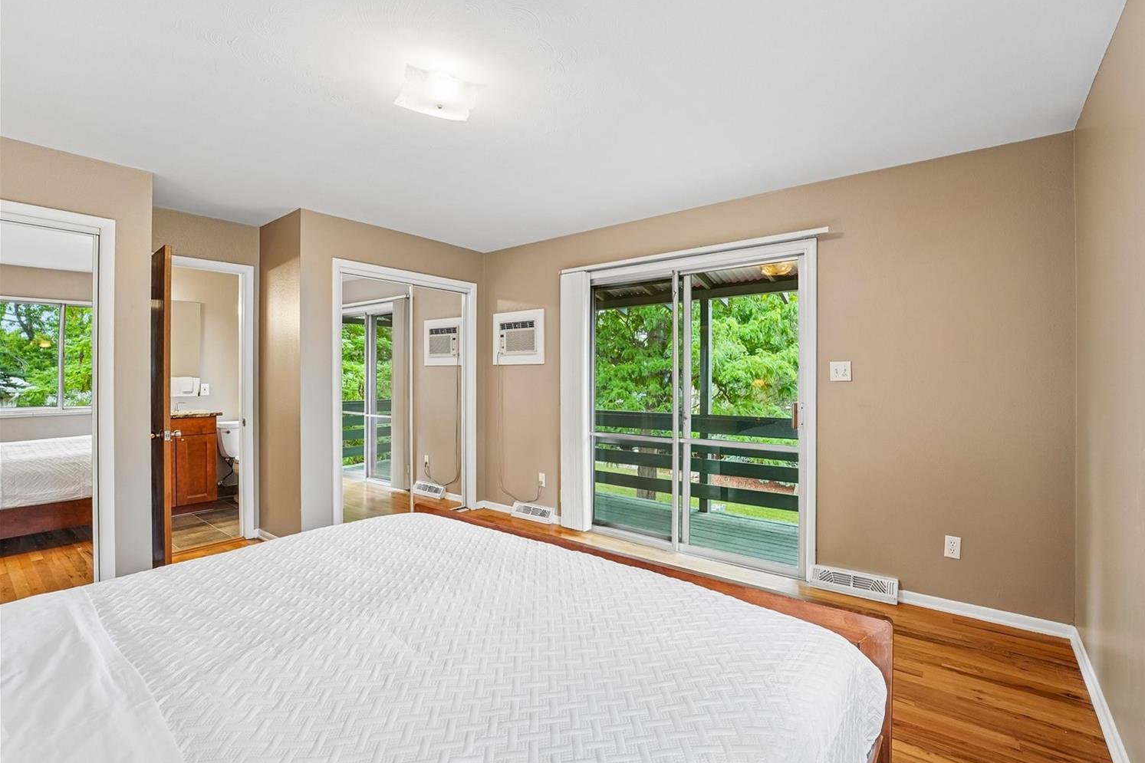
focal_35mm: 16
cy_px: 381
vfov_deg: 75.0
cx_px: 613
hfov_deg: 97.9
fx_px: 497
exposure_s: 1/13
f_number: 8
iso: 400
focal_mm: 14.6
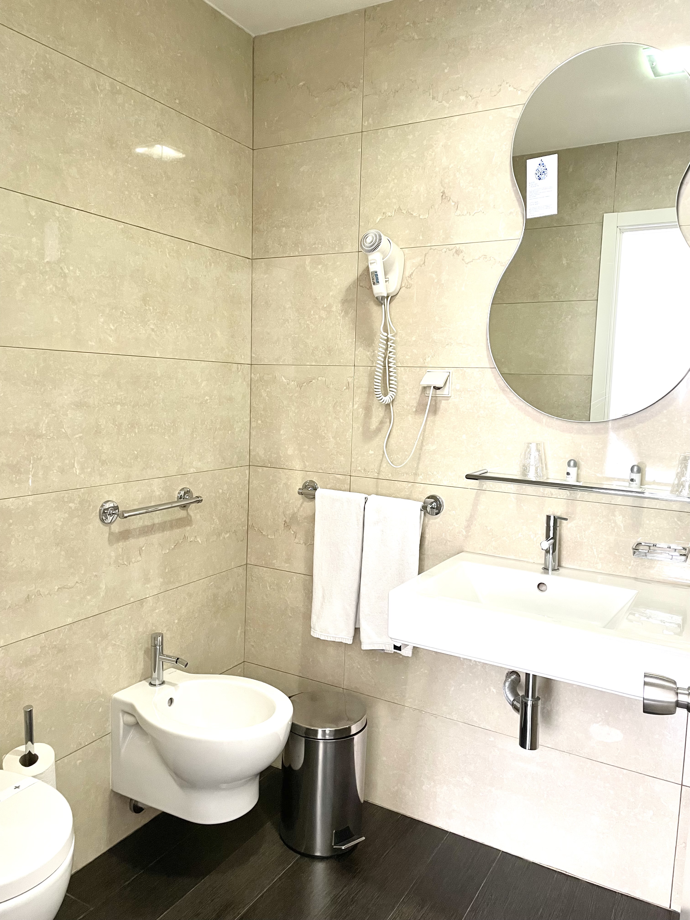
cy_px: 460
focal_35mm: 26
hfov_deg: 53.1
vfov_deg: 67.3
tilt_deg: -5.2
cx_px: 345
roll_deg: -1.4
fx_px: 691
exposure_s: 1/50
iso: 125
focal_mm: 4.2
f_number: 1.6
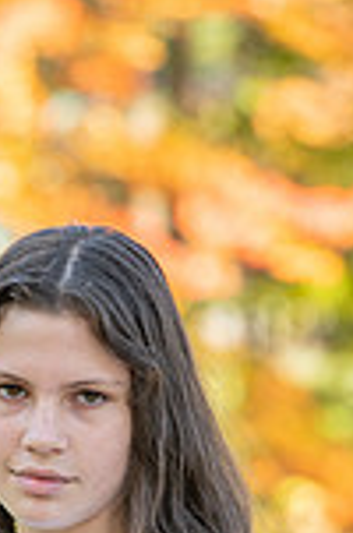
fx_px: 8392
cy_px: 780
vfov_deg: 3.6
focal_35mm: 568
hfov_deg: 2.4
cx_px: 51
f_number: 6.3
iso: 100
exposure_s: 1/160
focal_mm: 190
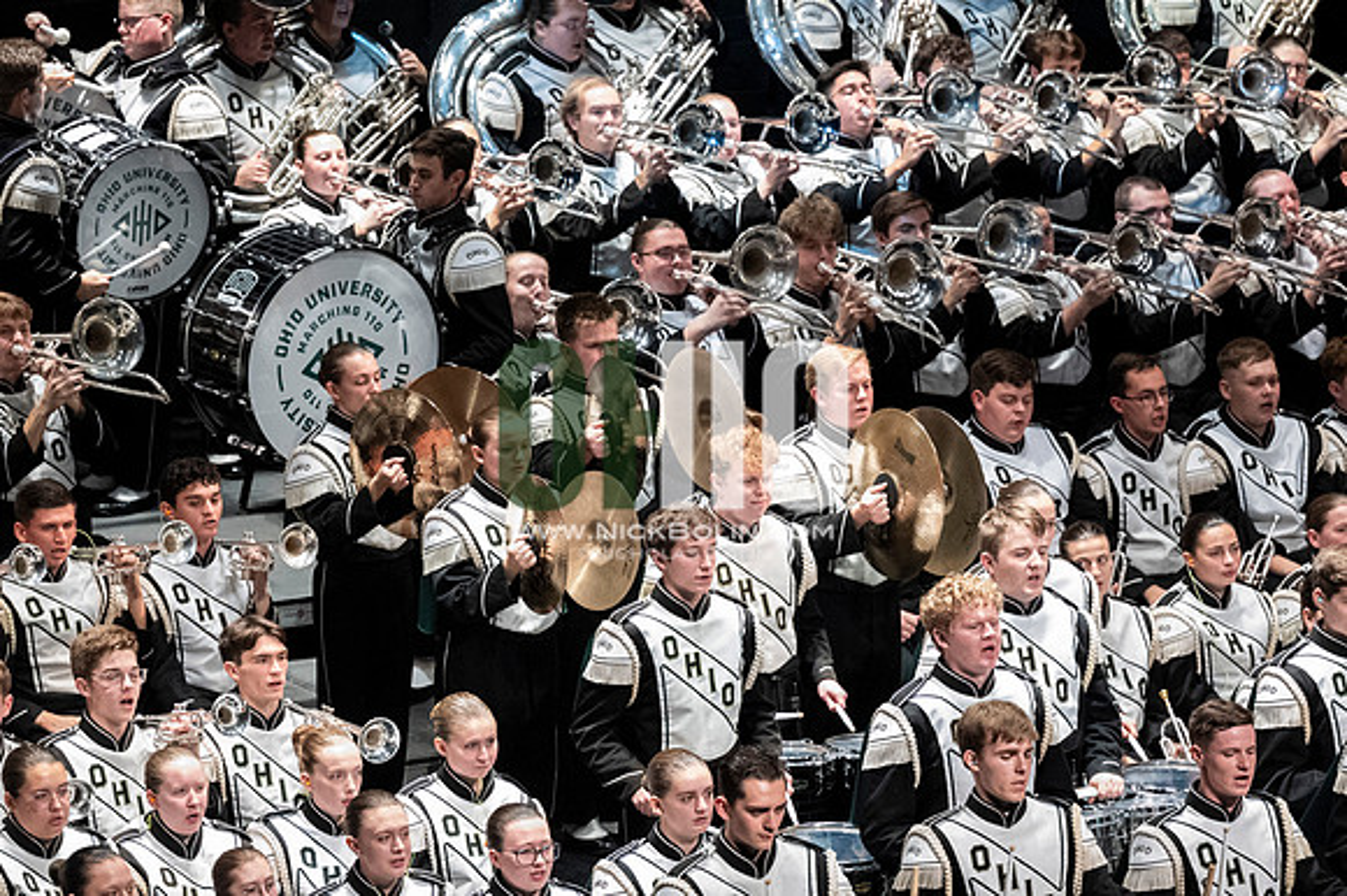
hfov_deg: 8.9
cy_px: 448
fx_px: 8675
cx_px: 674
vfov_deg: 5.9
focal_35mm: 232
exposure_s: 1/500
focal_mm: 155
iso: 5000
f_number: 4
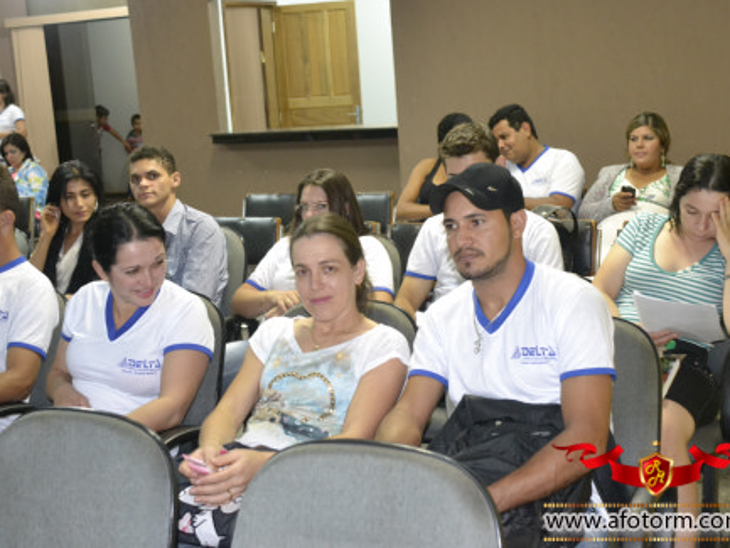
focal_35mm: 52
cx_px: 368
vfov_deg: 28.3
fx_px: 1088
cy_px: 276
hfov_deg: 37.1
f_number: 4
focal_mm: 31
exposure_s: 1/60
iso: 2800
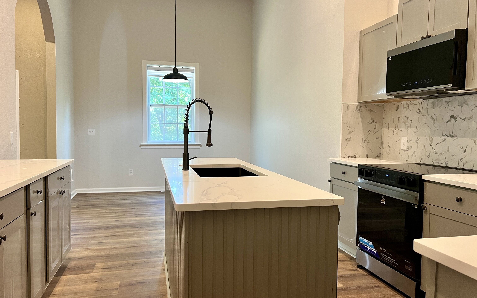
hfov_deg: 66.5
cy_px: 148
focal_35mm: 28
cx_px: 240
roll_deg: -0.8
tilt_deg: -2.9
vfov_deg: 44.5
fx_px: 364
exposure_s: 1/60
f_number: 1.5
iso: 100
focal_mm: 5.7
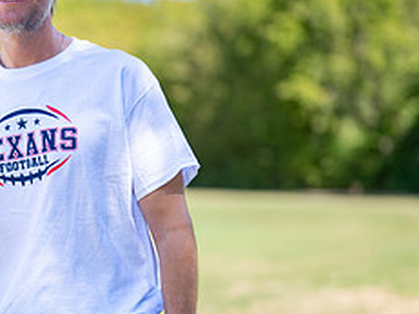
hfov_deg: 14.5
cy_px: 217
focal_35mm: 134
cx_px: 18
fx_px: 1621
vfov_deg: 11.0
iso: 100
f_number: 1.2
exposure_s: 1/1600
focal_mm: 50
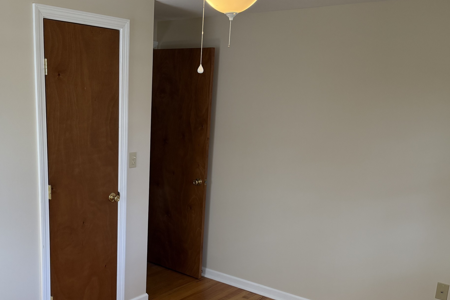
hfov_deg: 49.0
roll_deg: -1.8
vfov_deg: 33.8
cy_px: 207
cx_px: 162
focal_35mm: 39
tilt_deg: -15.4
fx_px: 488
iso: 160
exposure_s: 1/180
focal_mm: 6.76
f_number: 1.78
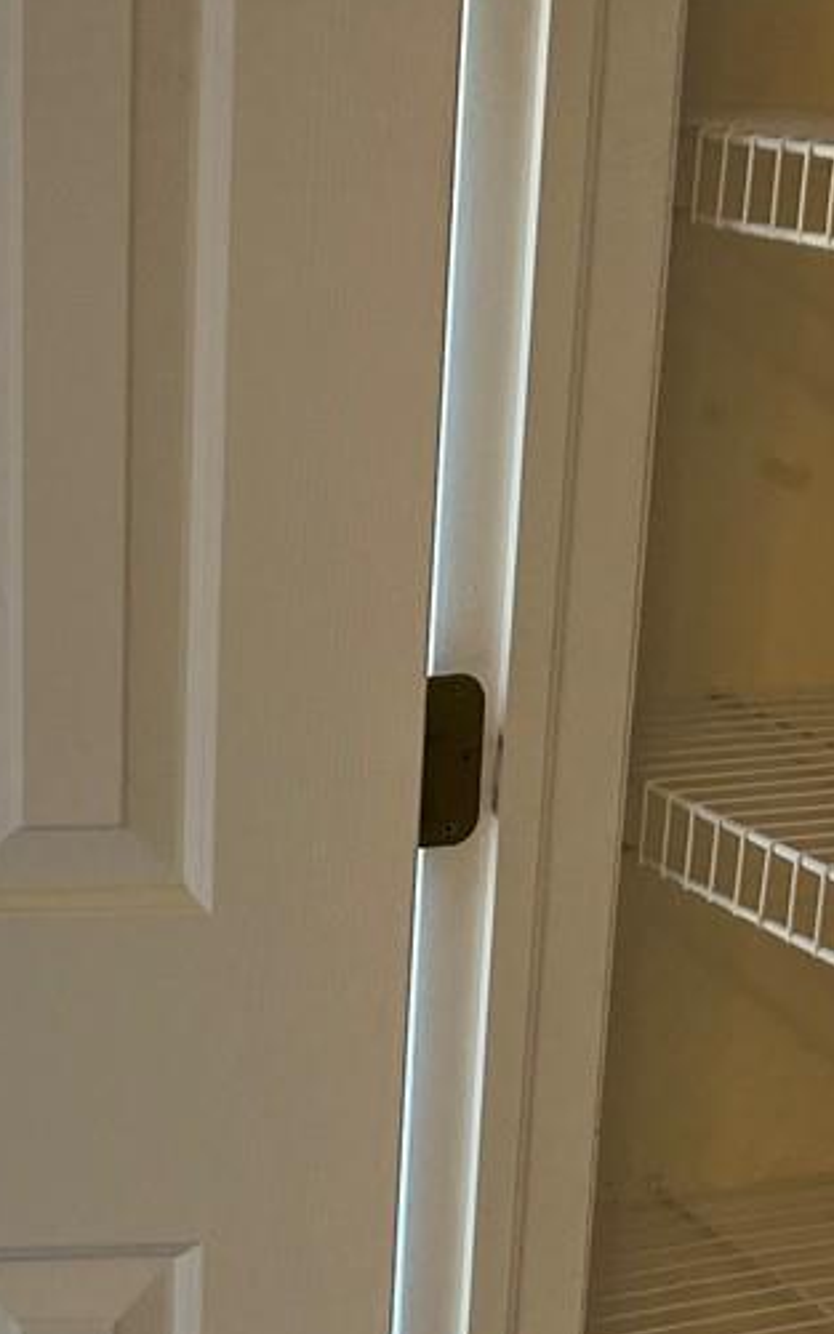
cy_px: 1267
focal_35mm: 88
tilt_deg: -22.0
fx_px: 3201
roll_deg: -1.1
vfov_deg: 22.8
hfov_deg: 14.8
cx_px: 242
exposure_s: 1/120
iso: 80
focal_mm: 5.7
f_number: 1.5
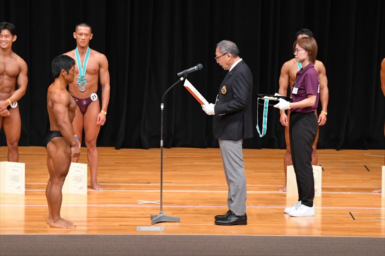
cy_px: 128
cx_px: 192
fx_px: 2320
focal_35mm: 217
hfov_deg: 9.5
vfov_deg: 6.3
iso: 4000
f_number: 5.6
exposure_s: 1/400
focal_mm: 145
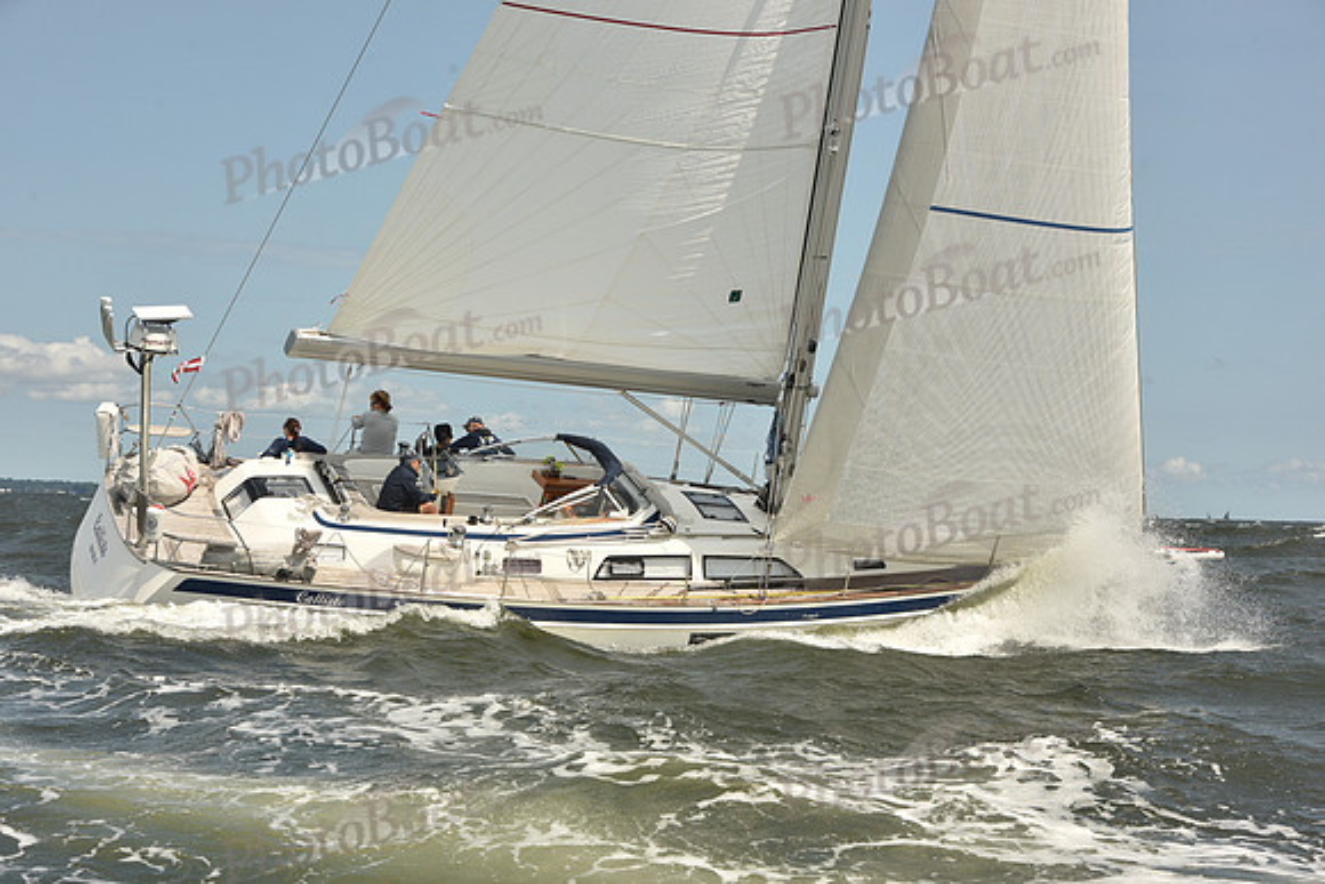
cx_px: 662
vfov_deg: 19.5
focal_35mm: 70
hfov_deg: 28.8
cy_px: 442
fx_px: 2577
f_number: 10
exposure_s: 1/800
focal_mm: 70
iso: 250
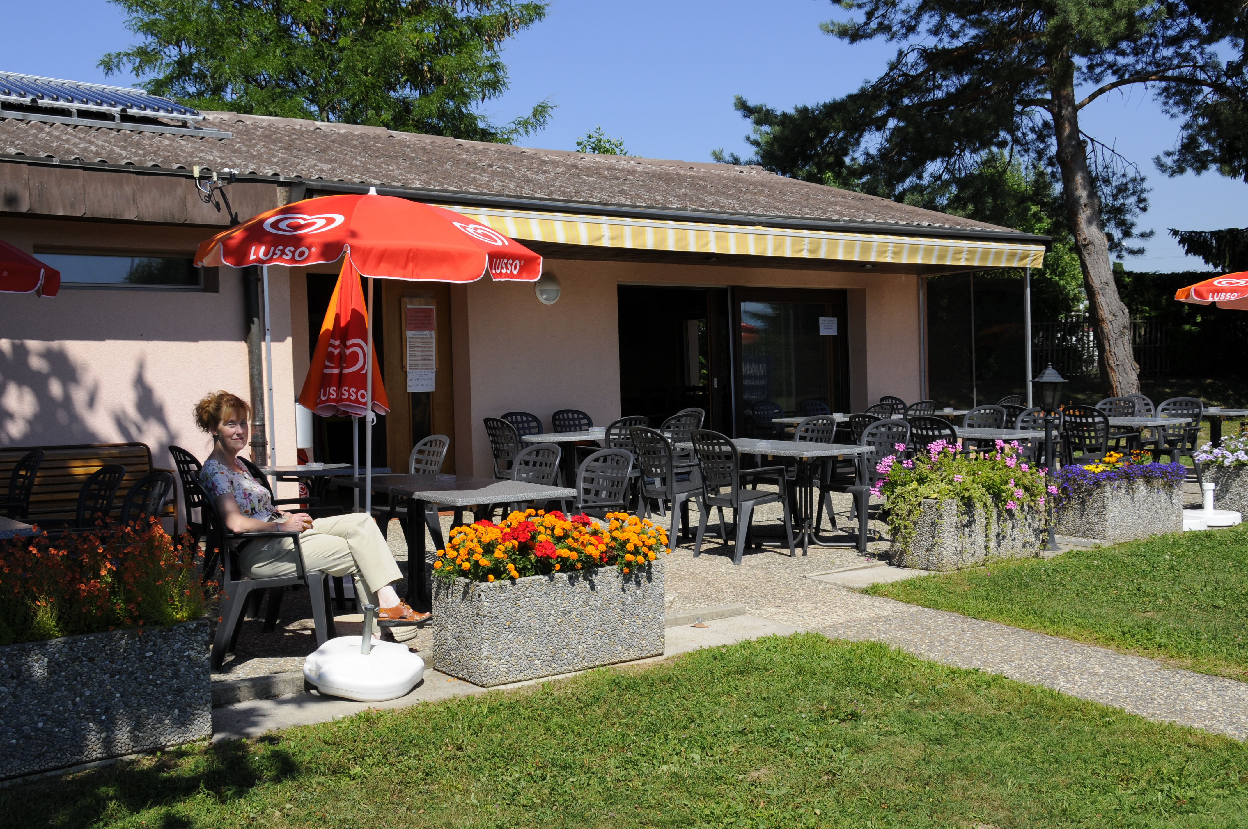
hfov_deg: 49.6
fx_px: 1350
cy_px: 414
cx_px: 624
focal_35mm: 39
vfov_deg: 34.1
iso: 200
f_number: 10
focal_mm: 26
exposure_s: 1/400
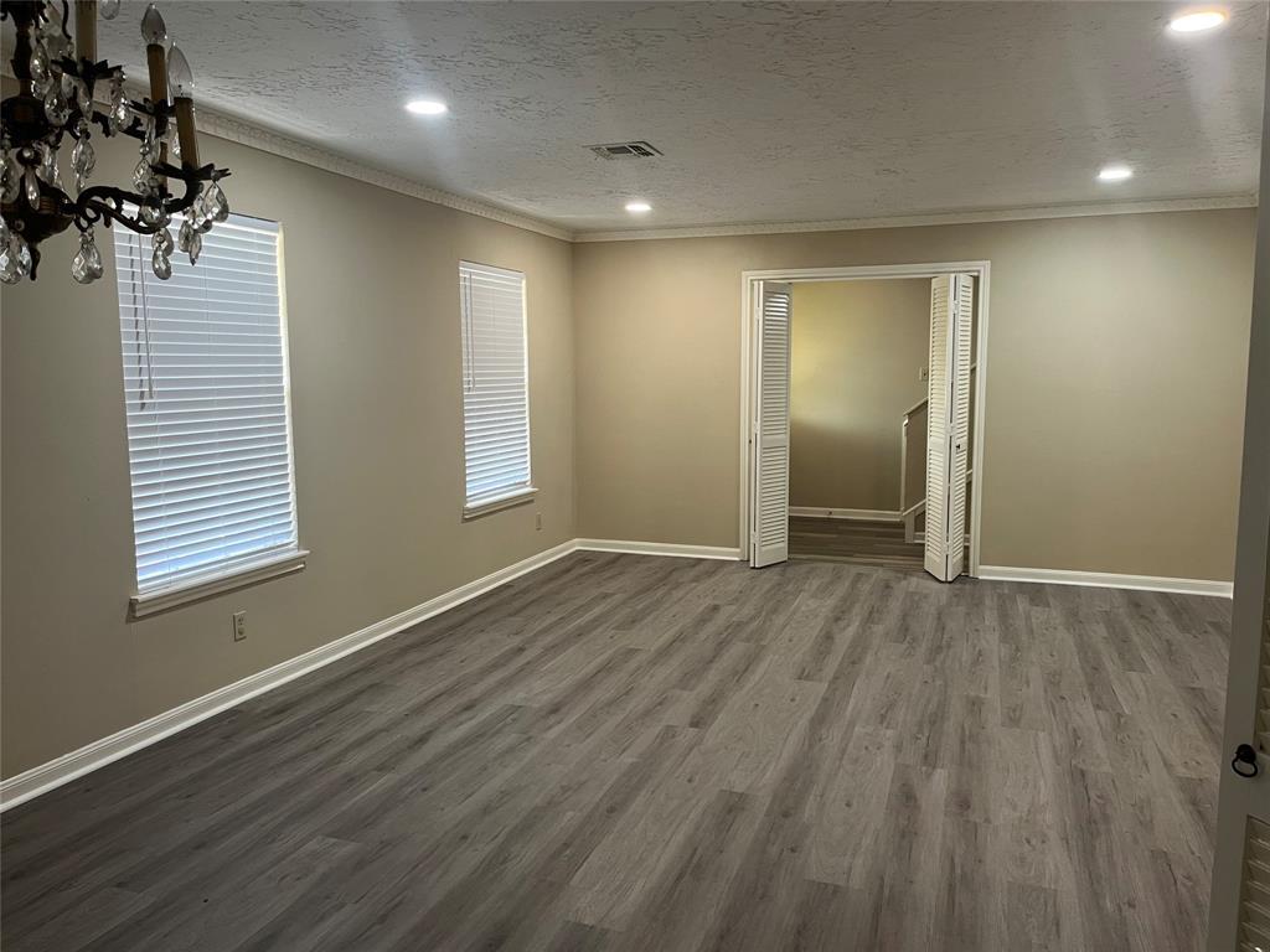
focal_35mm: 26
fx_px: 954
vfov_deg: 53.1
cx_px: 635
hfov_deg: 67.3
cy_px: 476
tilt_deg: -7.2
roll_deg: +0.5
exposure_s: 1/60
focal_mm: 5.1
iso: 125
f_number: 1.6
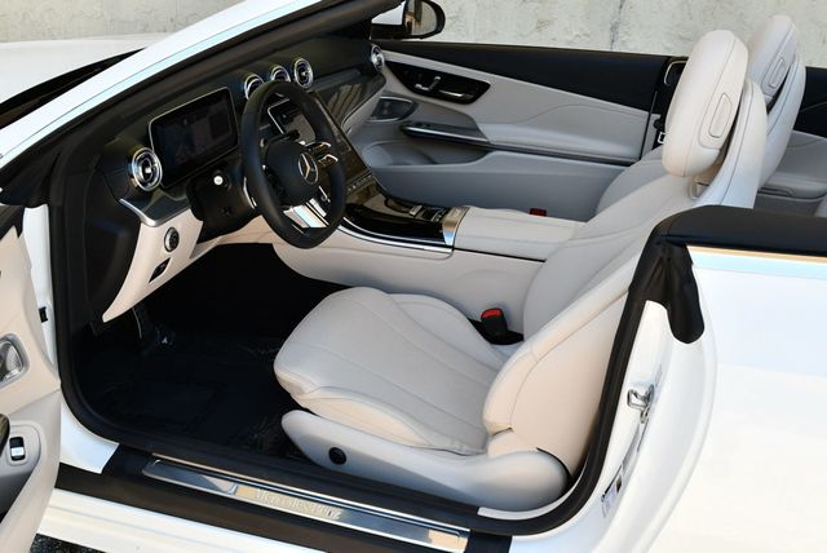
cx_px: 414
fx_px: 828
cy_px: 276
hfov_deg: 53.1
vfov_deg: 36.9
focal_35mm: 36
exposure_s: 1/250
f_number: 5.6
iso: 250
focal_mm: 18
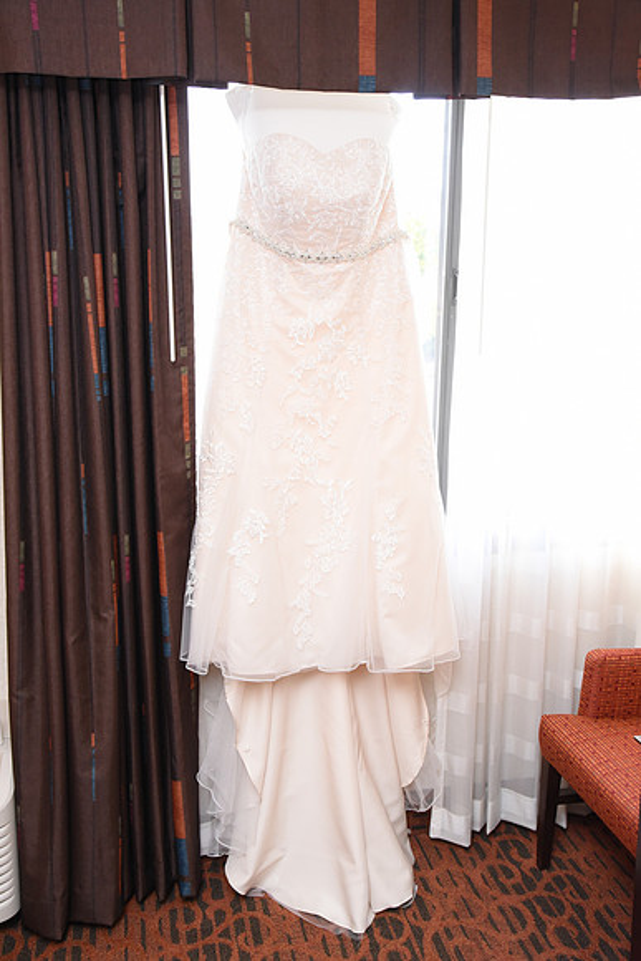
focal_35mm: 35
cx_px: 320
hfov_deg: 37.9
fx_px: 934
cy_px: 480
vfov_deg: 54.4
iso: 3200
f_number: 10
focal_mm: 35
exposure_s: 1/60
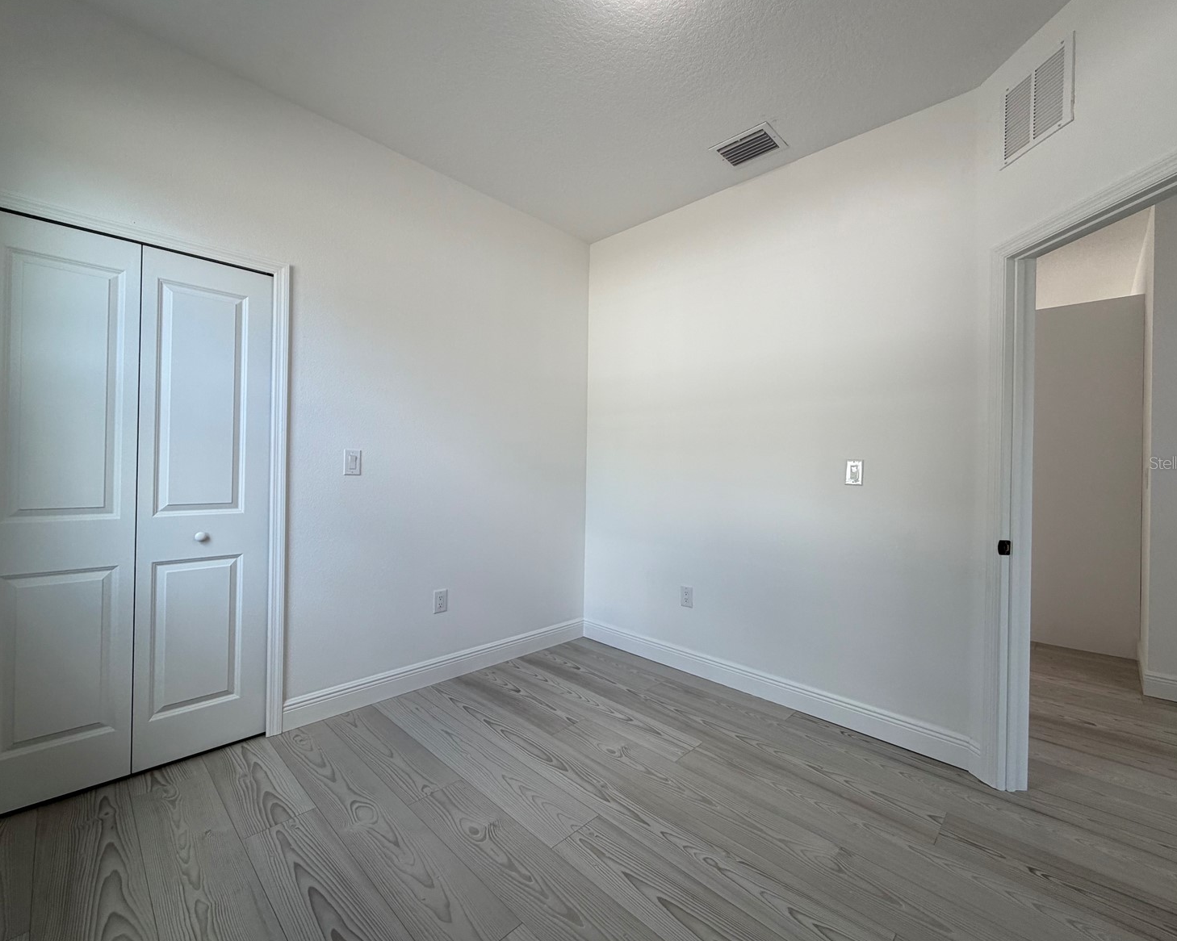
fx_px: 522
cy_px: 462
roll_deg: -0.8
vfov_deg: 84.0
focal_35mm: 15
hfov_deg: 96.8
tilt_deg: +0.0
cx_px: 580
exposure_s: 1/121
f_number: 2.2
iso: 64
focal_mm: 2.22
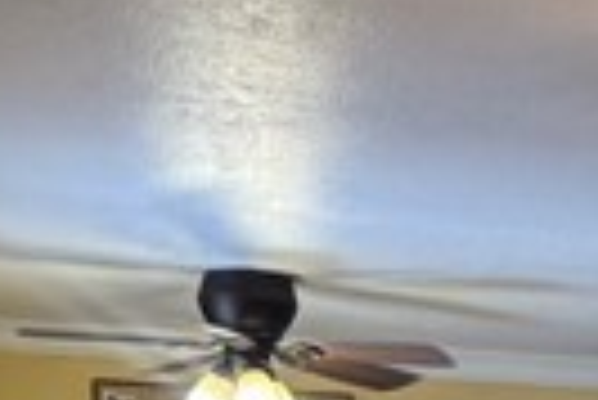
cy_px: 1128
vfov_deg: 6.6
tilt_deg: -6.6
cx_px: 823
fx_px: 3193
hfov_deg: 10.4
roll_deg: -2.4
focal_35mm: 192
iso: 250
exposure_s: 1/120
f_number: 1.78
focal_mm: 6.76
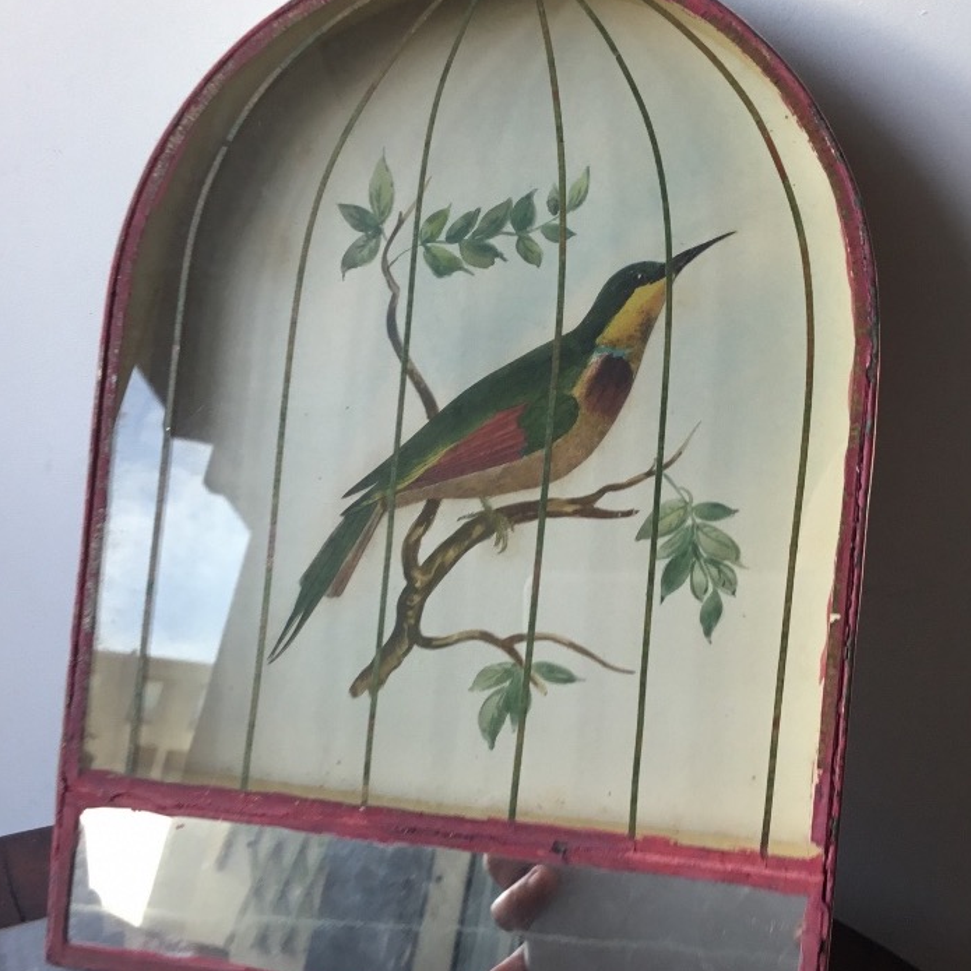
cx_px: 490
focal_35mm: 37
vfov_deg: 44.9
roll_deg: -1.1
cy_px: 458
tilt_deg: -19.7
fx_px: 1174
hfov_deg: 44.9
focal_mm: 3.3
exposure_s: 1/50
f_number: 2.4
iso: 32
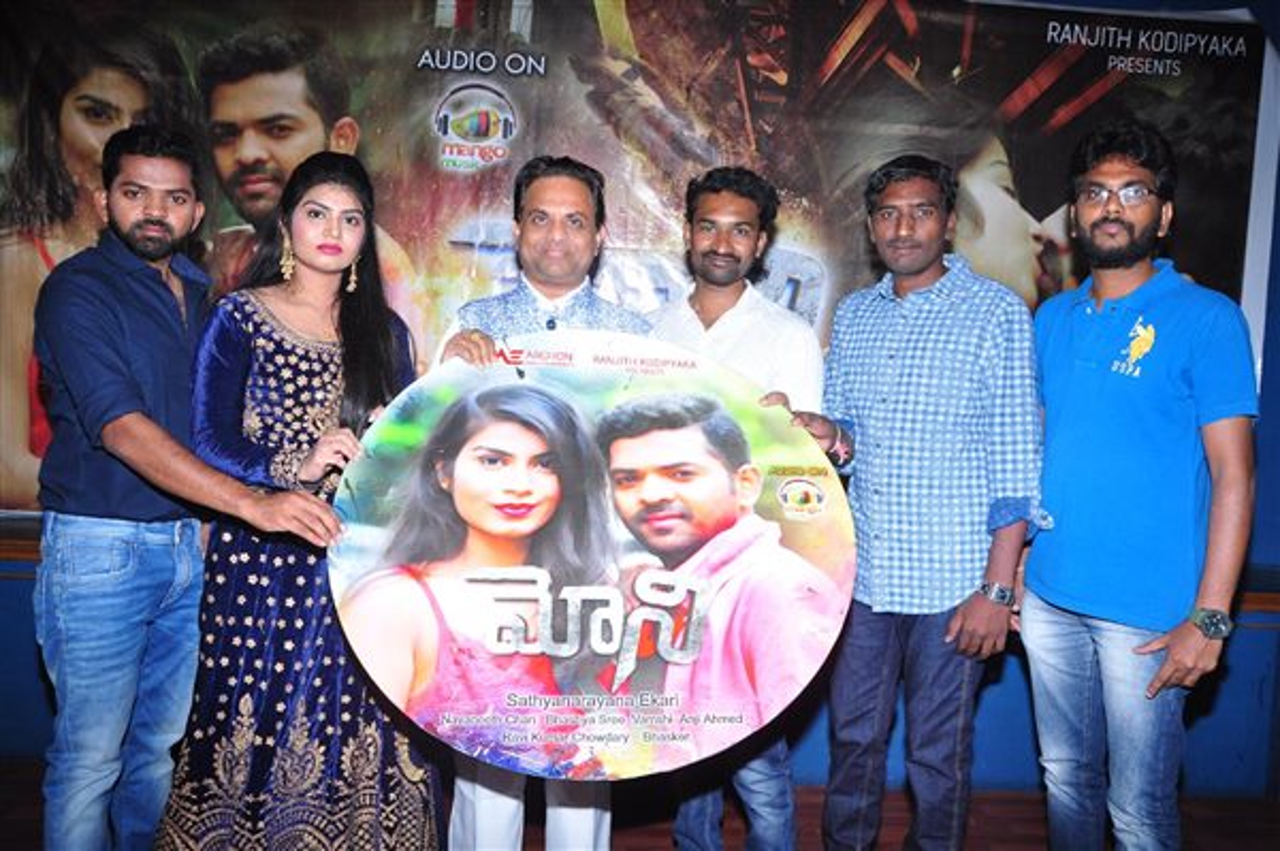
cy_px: 426
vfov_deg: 41.6
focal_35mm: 32
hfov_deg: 59.5
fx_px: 1119
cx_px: 640
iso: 320
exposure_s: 1/125
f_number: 7.1
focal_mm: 21
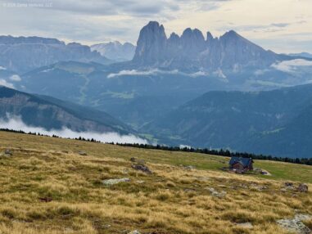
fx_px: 433
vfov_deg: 30.3
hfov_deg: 39.6
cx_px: 156
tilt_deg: -7.2
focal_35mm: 48
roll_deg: +0.0
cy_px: 117
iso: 100
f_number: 1.78
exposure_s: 1/1608
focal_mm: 6.76
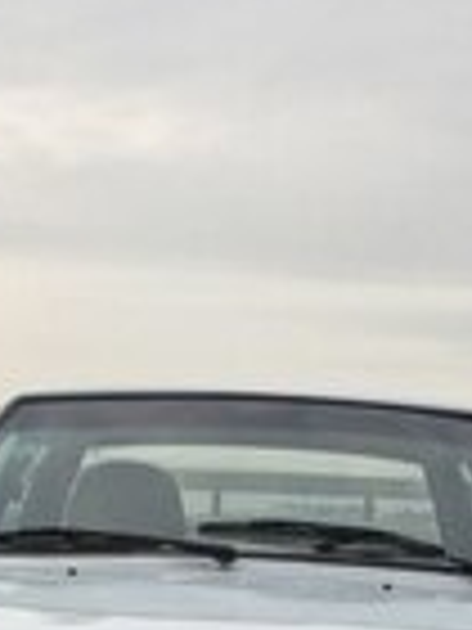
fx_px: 1873
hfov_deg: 14.4
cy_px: 837
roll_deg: -2.1
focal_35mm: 103
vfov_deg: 17.8
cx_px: 193
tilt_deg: -9.9
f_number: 2.2
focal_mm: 4.15
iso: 32
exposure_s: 1/942
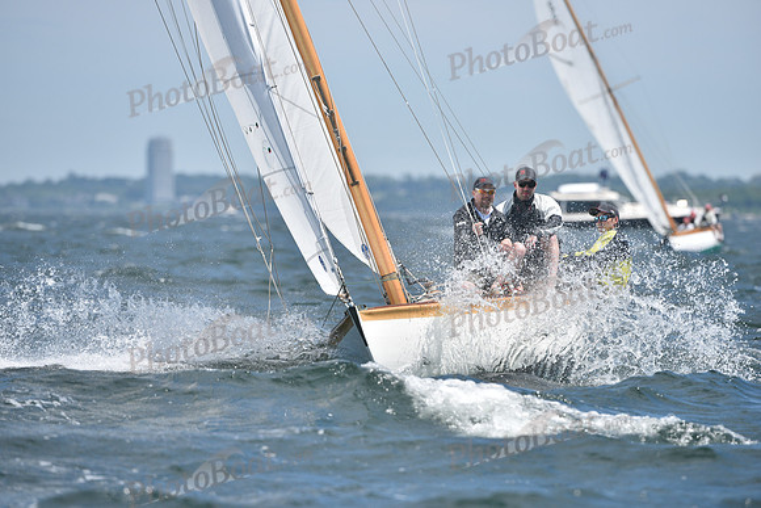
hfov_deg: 5.2
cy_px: 254
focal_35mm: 400
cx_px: 380
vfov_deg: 3.4
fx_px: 8457
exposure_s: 1/1250
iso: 250
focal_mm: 400
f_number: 5.6
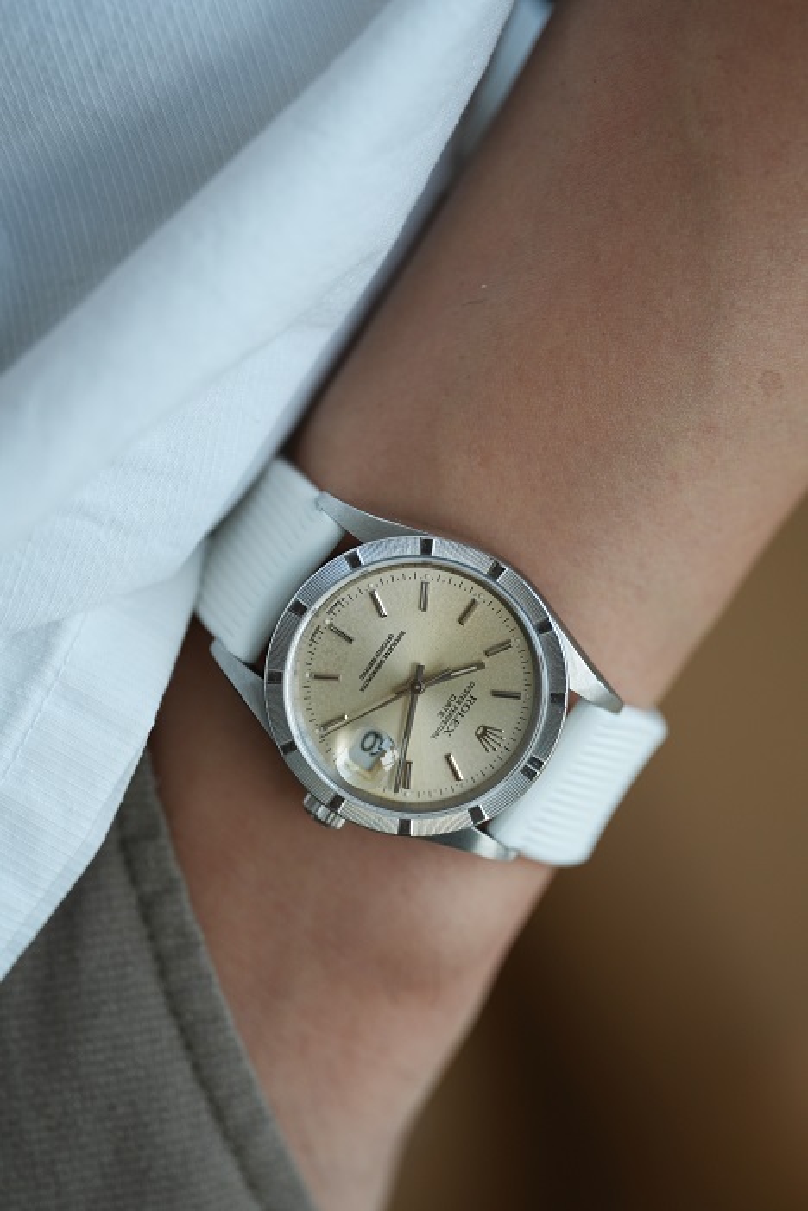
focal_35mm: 105
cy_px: 606
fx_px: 3531
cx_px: 404
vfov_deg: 19.4
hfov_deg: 13.1
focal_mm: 105
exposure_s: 1/250
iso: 500
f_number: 2.8
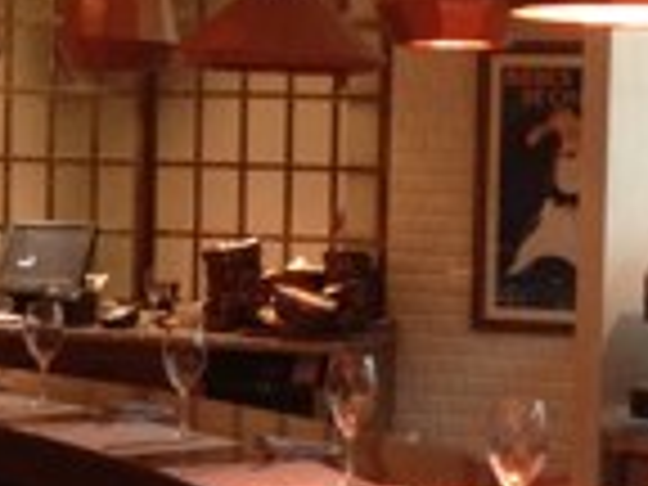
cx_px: 446
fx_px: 2134
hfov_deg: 17.2
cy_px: 256
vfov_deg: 13.0
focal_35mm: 114
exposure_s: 1/20
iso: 320
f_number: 2.4
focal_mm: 4.28
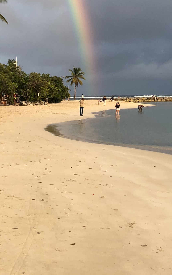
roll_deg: +1.2
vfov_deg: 23.2
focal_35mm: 87
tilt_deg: +6.0
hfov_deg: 14.7
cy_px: 26
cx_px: 186
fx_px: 653
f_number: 1.8
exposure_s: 1/343
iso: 20
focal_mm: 4
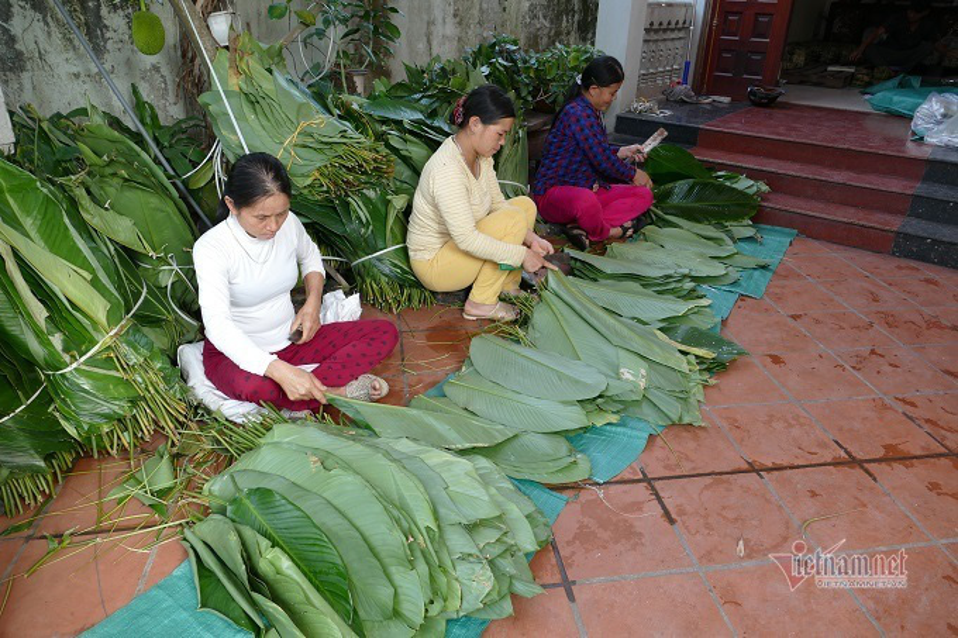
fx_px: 665
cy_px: 319
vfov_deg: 51.3
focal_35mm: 25
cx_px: 479
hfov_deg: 71.5
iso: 125
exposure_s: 1/80
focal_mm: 9.12
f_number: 2.8
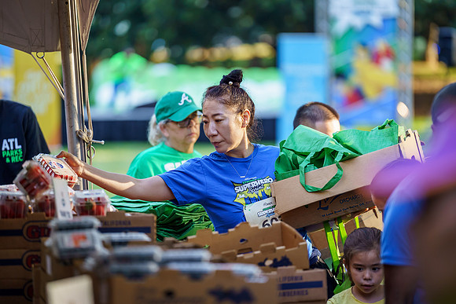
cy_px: 152
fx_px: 2420
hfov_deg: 10.8
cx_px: 228
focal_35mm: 191
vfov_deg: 7.2
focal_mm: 191
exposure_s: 1/320
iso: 500
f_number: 2.8
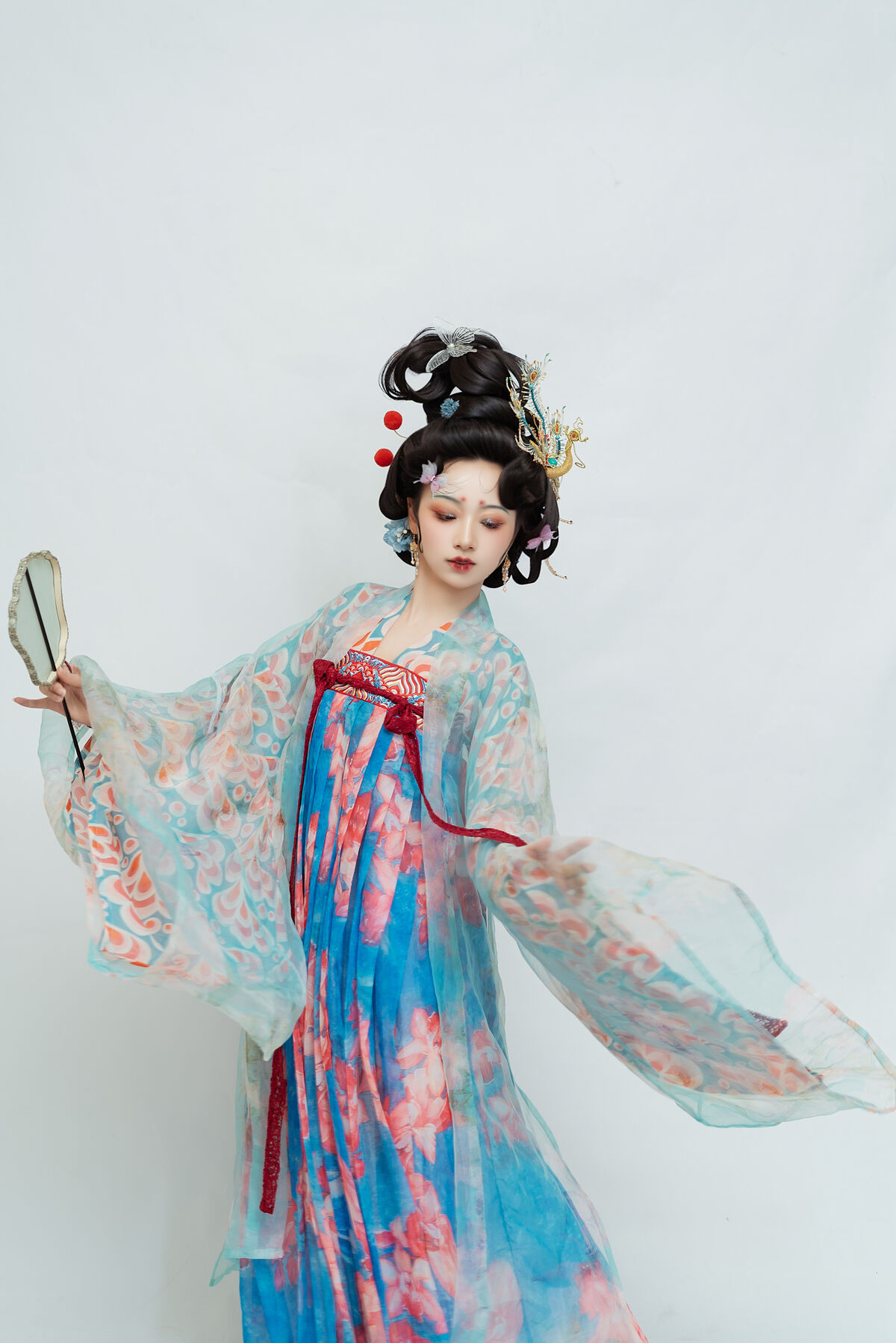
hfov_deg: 27.0
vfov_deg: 39.6
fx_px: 1866
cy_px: 672
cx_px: 448
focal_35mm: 50
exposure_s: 1/125
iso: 100
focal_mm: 50
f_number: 2.8
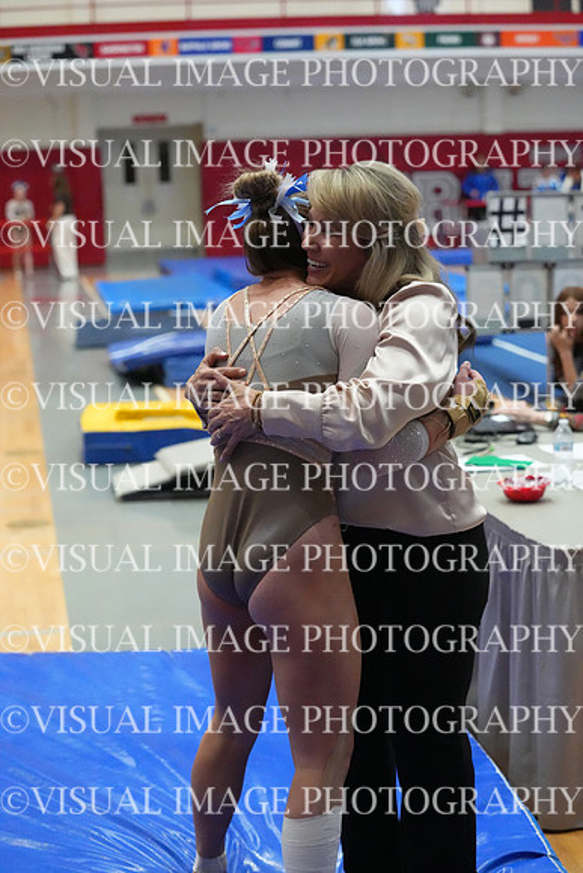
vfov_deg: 28.8
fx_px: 1699
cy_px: 436
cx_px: 292
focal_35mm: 70
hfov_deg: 19.5
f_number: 4
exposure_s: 1/1250
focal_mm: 70
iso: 16000
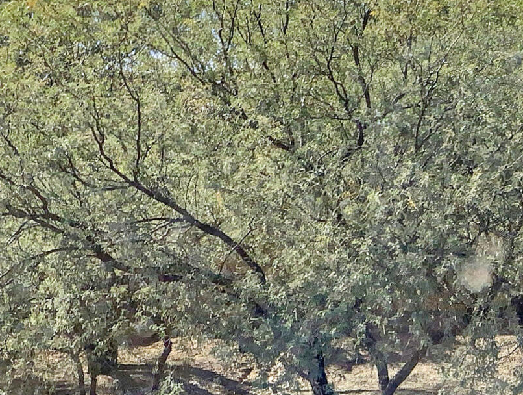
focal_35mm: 108
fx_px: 1635
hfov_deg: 17.7
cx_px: 534
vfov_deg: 13.3
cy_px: 492
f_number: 1.8
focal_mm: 3
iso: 16
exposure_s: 1/700
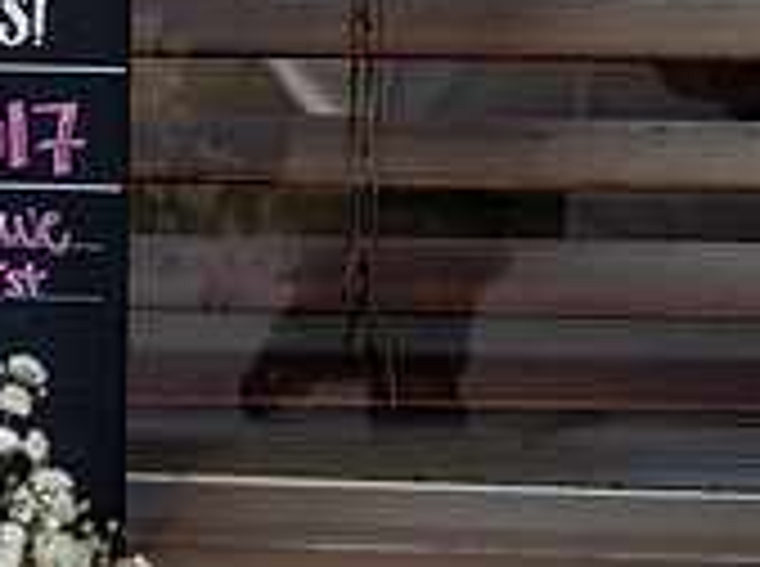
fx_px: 2563
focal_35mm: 117
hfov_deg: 16.0
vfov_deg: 11.9
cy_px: -340
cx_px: -225
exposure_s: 1/100
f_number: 2.8
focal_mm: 17
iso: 200
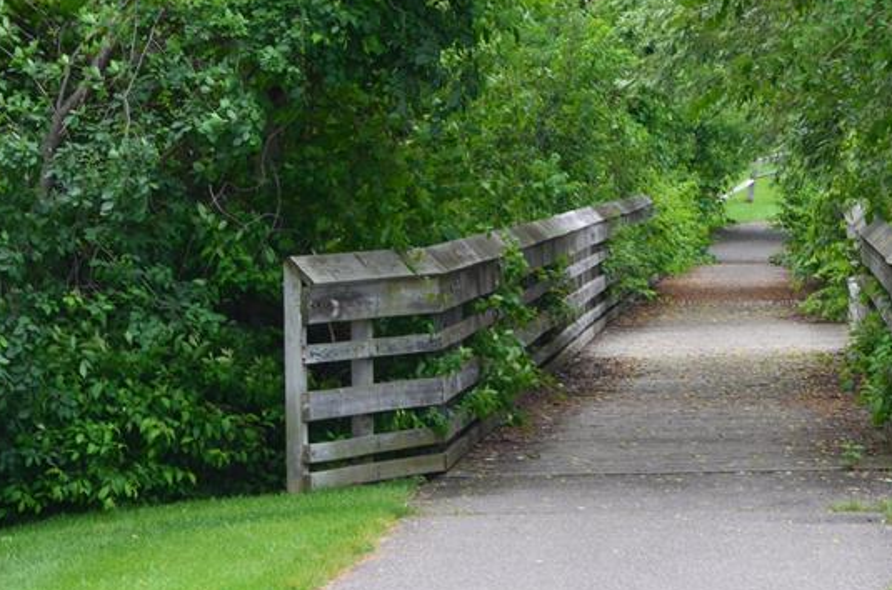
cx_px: 700
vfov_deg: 4.1
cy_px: 112
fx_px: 8231
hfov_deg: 6.2
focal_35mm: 333
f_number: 10
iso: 400
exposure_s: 1/200
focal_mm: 116
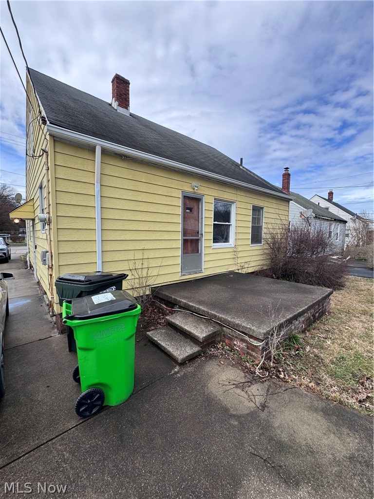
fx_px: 202
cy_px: 250
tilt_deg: -6.8
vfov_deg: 102.1
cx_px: 187
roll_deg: +0.5
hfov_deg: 85.7
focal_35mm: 14
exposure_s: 1/968
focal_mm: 2.22
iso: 40
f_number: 2.2
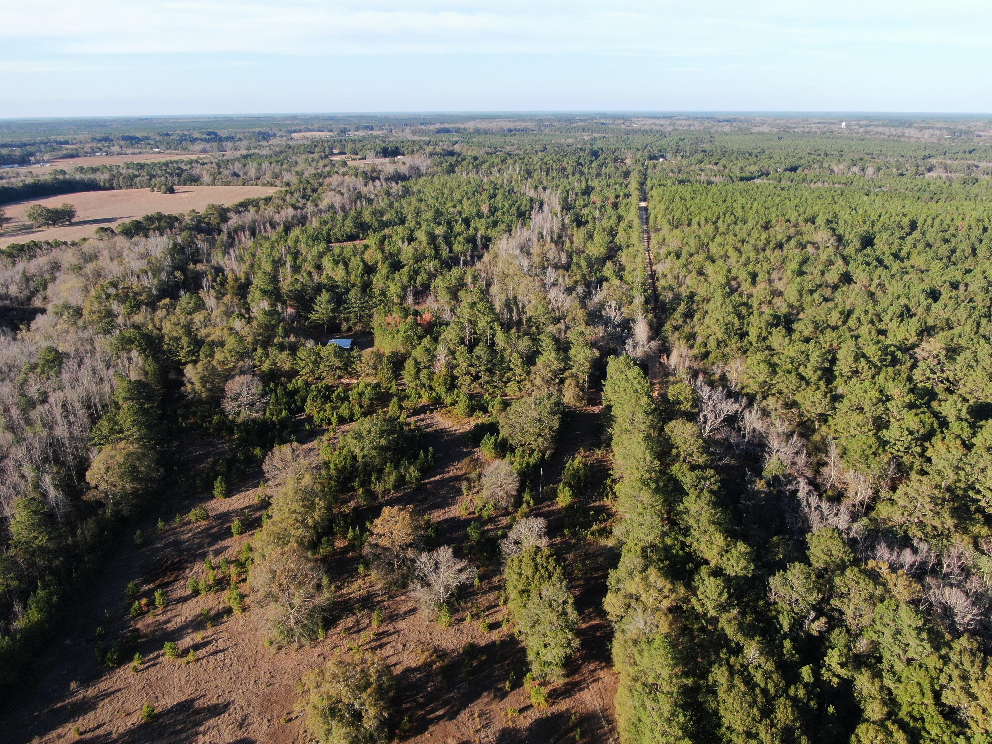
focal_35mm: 24
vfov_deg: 56.8
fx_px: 688
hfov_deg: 71.6
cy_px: 372
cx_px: 496
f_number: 2.8
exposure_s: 1/500
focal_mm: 4.39
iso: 100
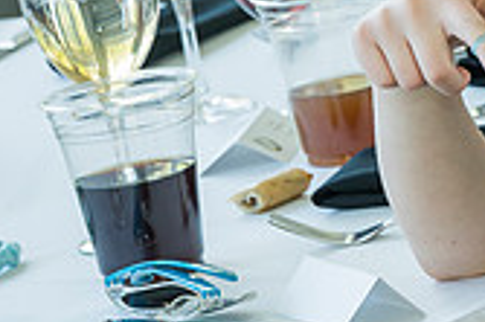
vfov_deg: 4.0
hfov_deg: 6.0
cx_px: 813
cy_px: -57
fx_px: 4589
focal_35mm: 341
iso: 800
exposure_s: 1/160
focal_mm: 98
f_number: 7.1
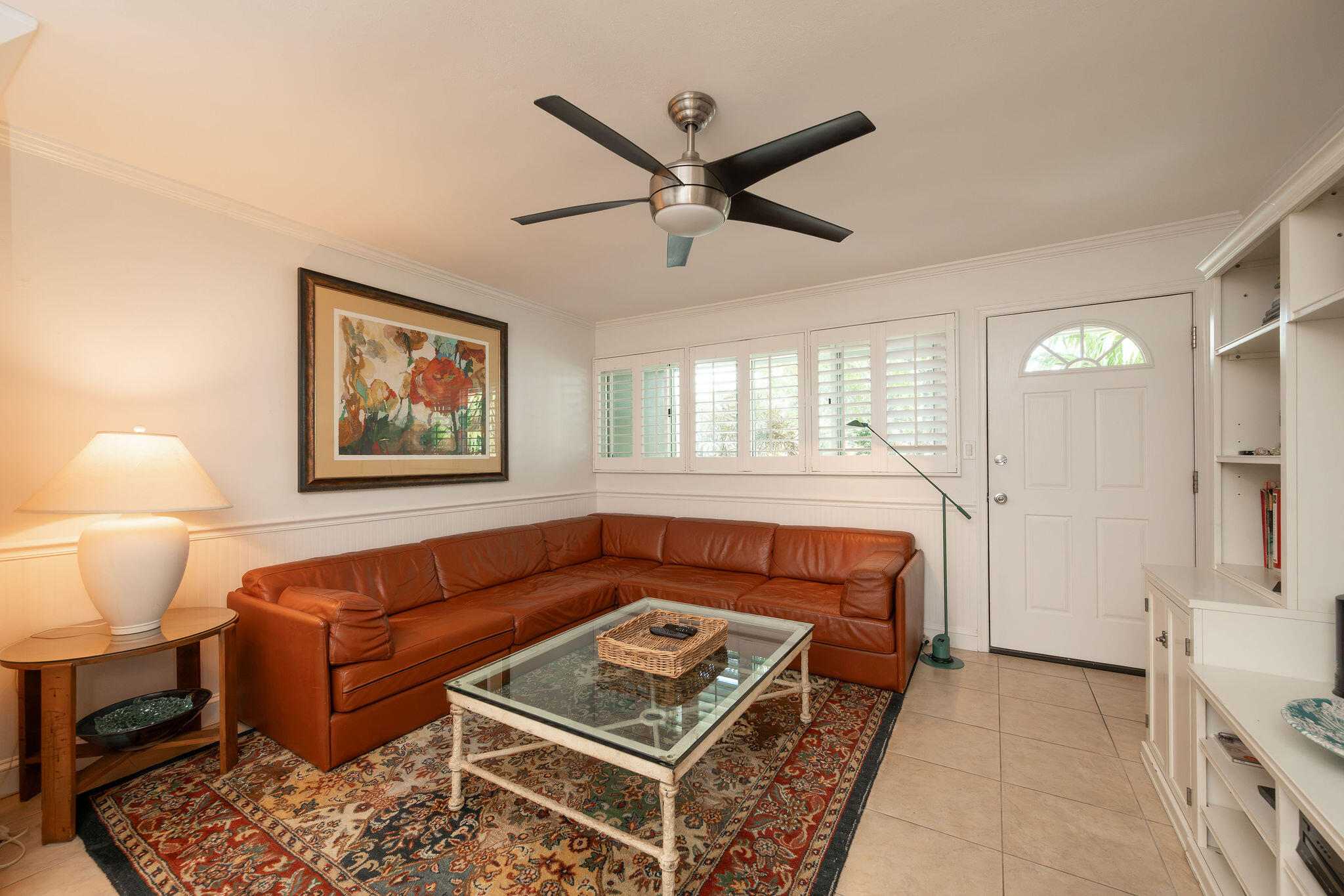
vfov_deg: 81.2
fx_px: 523
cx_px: 672
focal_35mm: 14
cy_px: 448
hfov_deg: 104.3
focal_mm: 14
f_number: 8
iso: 1250
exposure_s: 1/60
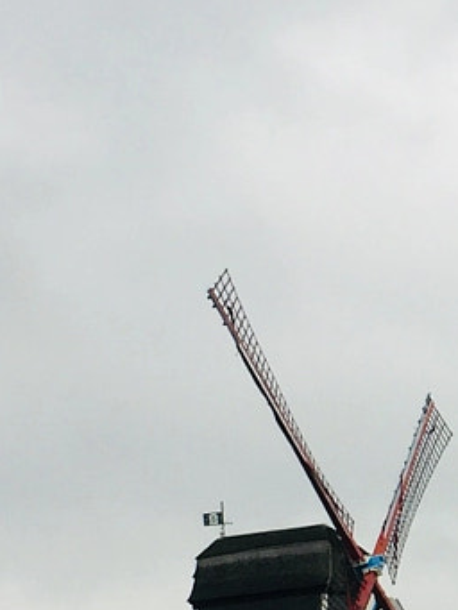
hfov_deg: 10.6
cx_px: 640
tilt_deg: +12.3
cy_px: 526
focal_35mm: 136
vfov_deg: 14.4
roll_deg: +0.4
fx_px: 2398
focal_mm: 4.15
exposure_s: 1/133
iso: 32
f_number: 2.2
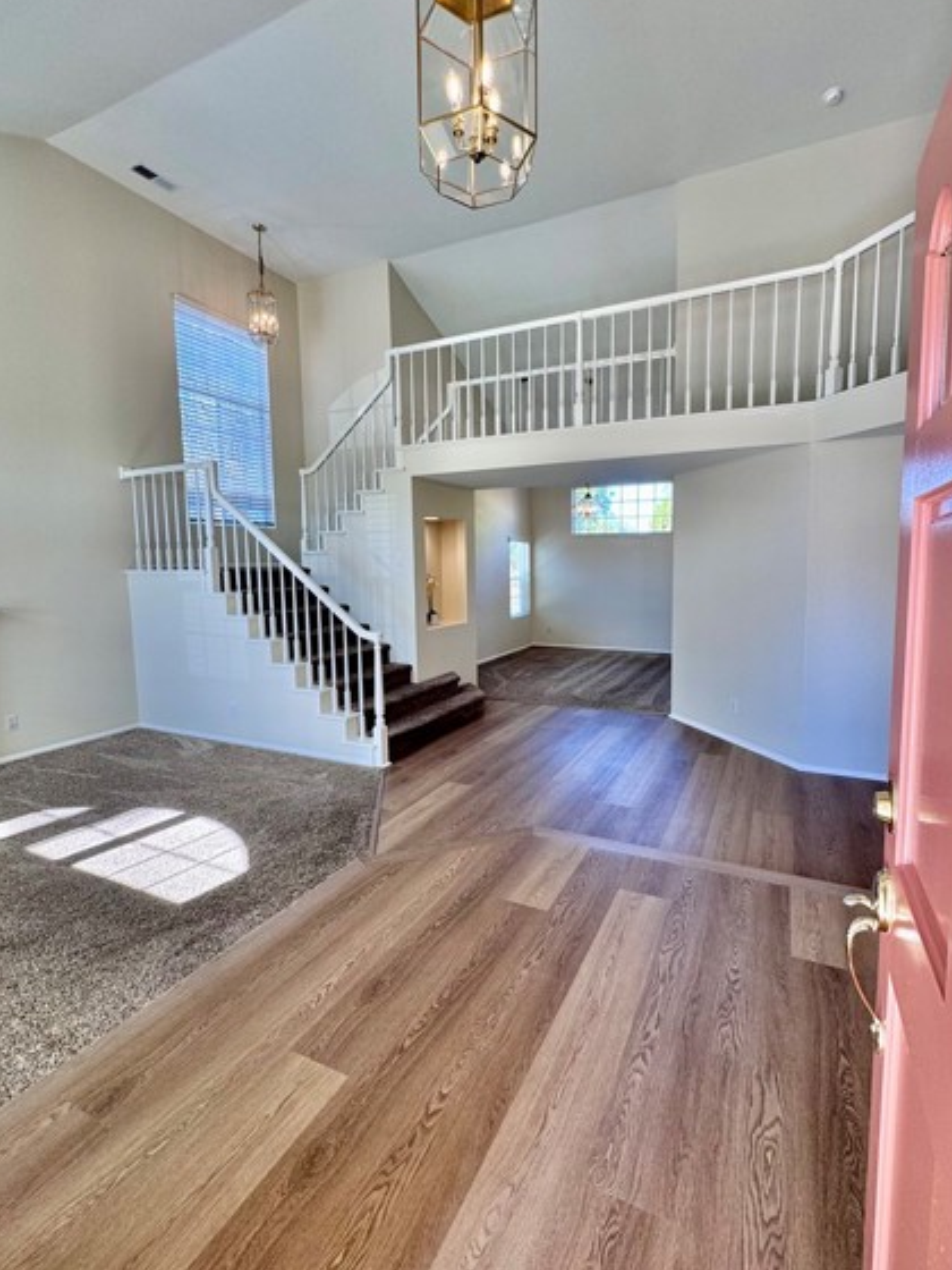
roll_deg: +0.1
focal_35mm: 16
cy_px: 619
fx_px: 587
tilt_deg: -5.8
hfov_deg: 77.9
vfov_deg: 94.5
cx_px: 517
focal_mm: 2.22
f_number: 2.2
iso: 64
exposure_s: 1/99
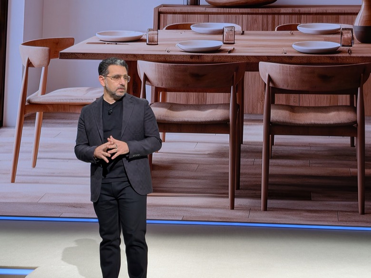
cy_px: 139
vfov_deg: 29.7
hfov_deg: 38.9
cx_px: 186
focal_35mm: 49
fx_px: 525
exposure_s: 1/301
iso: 47
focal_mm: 4.53
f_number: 1.7
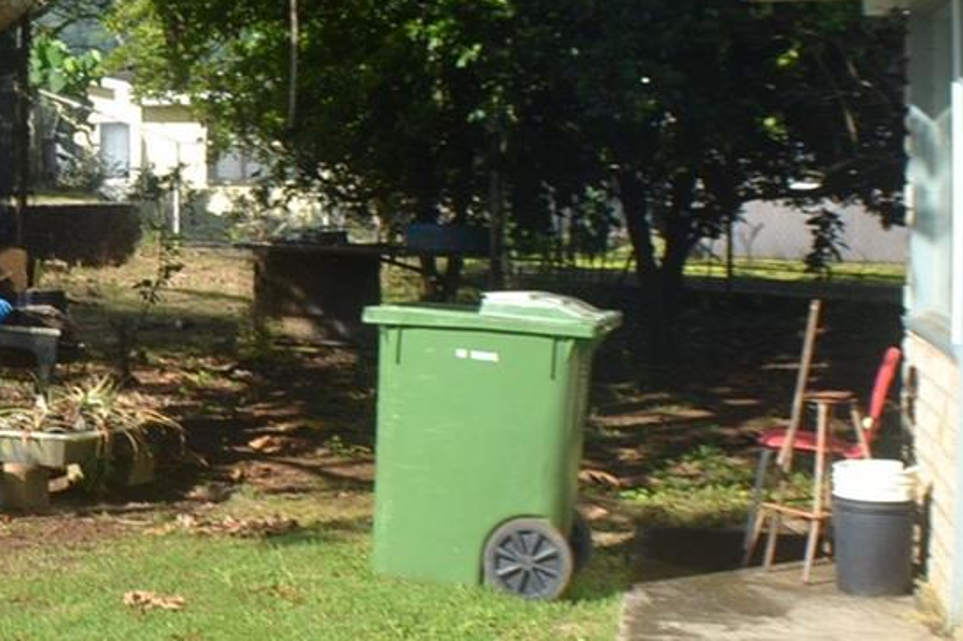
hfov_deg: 21.0
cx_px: -299
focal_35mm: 88
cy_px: 113
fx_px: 2353
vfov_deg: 15.4
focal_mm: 20
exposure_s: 1/160
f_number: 6.3
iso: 100
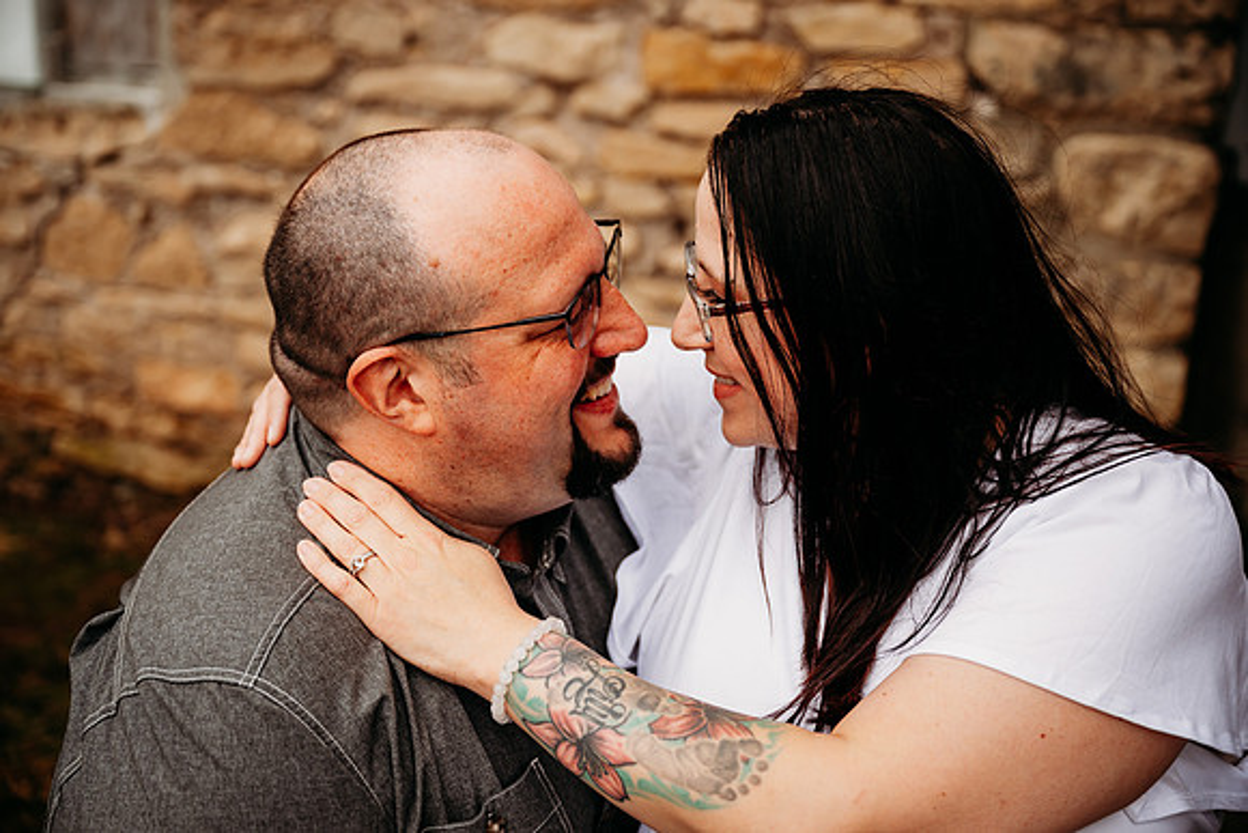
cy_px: 416
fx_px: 1734
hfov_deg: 39.6
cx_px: 624
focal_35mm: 50
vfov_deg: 27.0
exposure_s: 1/400
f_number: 3.2
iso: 200
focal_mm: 50
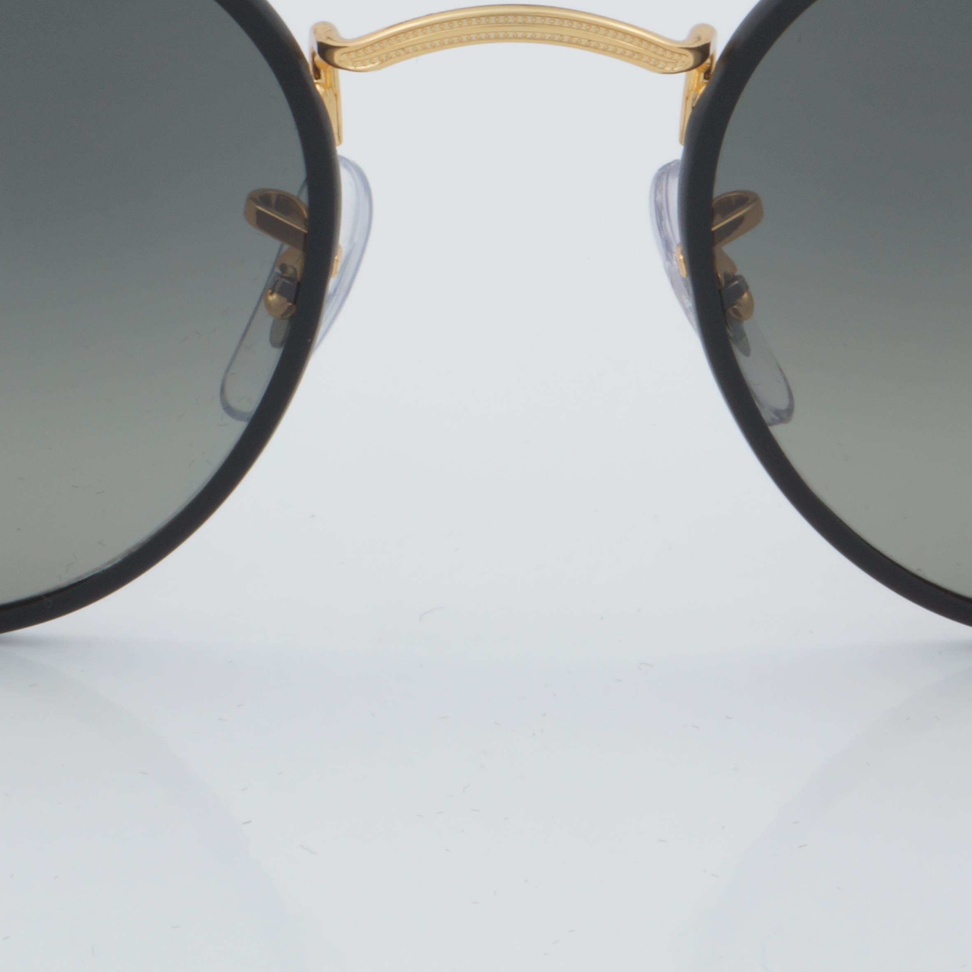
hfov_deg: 9.8
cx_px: 494
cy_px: 202
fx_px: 5657
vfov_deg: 9.8
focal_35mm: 178
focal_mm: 55
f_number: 32
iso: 100
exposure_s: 1/4
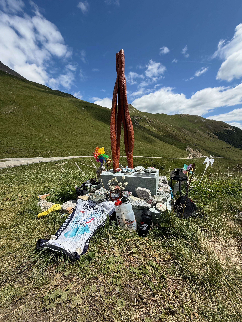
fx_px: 130
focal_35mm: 14
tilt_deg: -8.4
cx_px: 121
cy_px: 161
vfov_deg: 102.1
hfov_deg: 85.7
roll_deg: +0.7
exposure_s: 1/2506
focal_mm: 2.22
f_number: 2.2
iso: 50
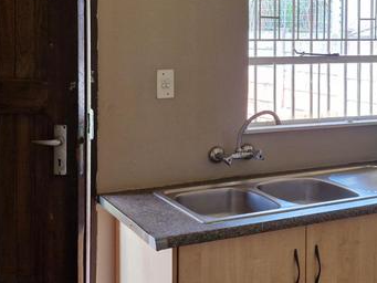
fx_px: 588
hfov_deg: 35.5
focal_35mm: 54
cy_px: 67
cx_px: 207
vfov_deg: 26.7
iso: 250
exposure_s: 1/100
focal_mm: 5.54
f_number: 1.8
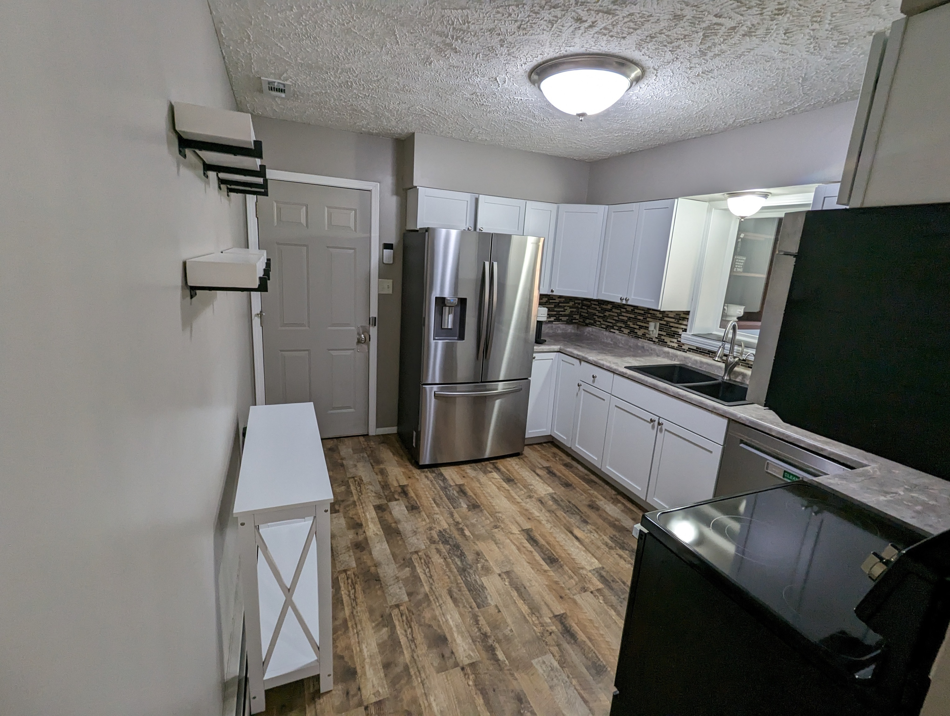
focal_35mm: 16
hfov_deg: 94.4
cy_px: 358
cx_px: 475
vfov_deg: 78.2
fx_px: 440
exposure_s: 1/43.3
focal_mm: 2.35
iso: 157
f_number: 2.2
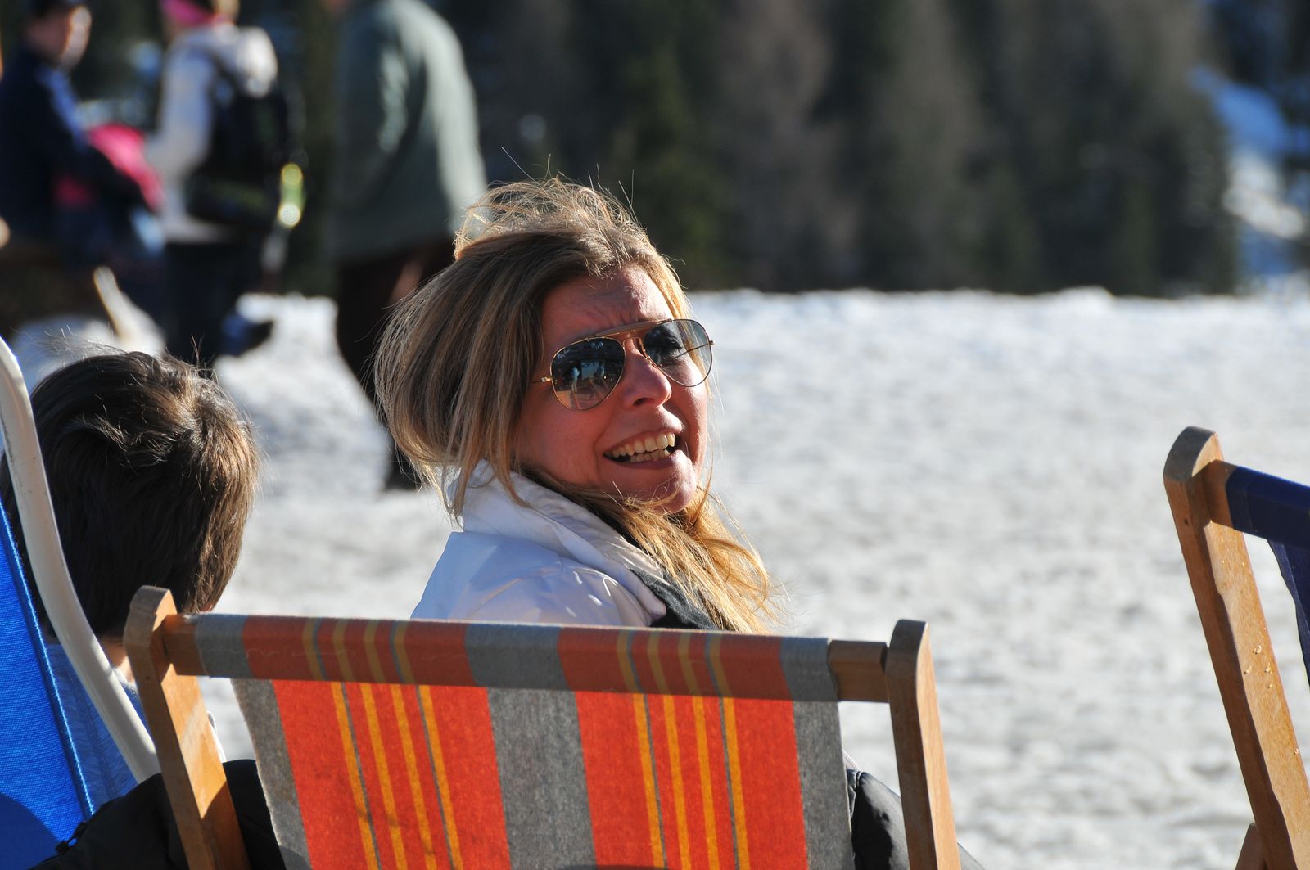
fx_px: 10904
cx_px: 655
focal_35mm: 300
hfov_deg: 6.9
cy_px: 435
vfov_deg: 4.6
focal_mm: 200
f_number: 9
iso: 200
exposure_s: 1/320
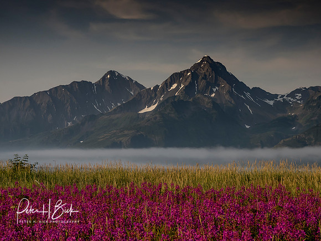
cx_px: 160
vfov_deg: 19.4
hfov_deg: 25.7
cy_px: 120
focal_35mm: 76
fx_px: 705
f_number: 7.1
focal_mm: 38
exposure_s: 1/160
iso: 400
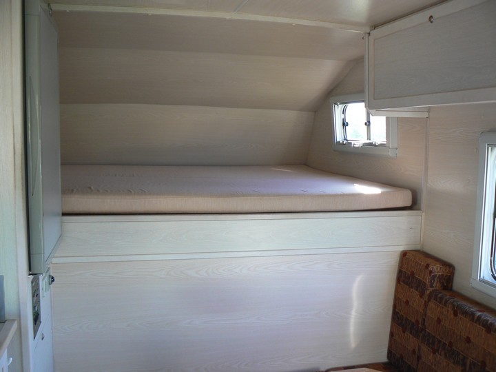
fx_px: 516
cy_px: 186
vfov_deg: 39.7
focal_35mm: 36
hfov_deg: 51.4
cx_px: 248
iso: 100
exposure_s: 1/30
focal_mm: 6
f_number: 2.8
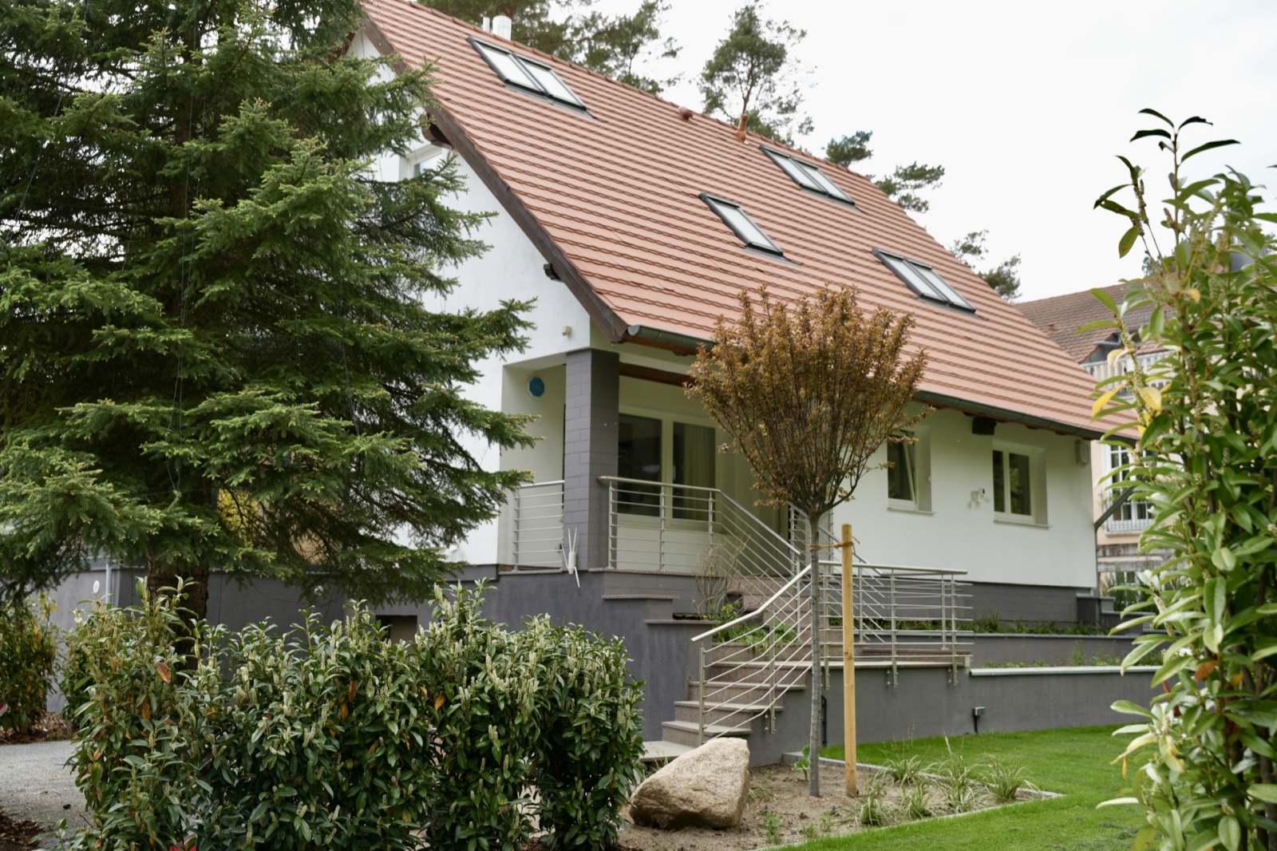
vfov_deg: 35.0
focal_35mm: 38
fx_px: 1348
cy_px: 426
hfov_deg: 50.7
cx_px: 638
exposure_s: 1/200
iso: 100
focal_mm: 38
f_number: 4
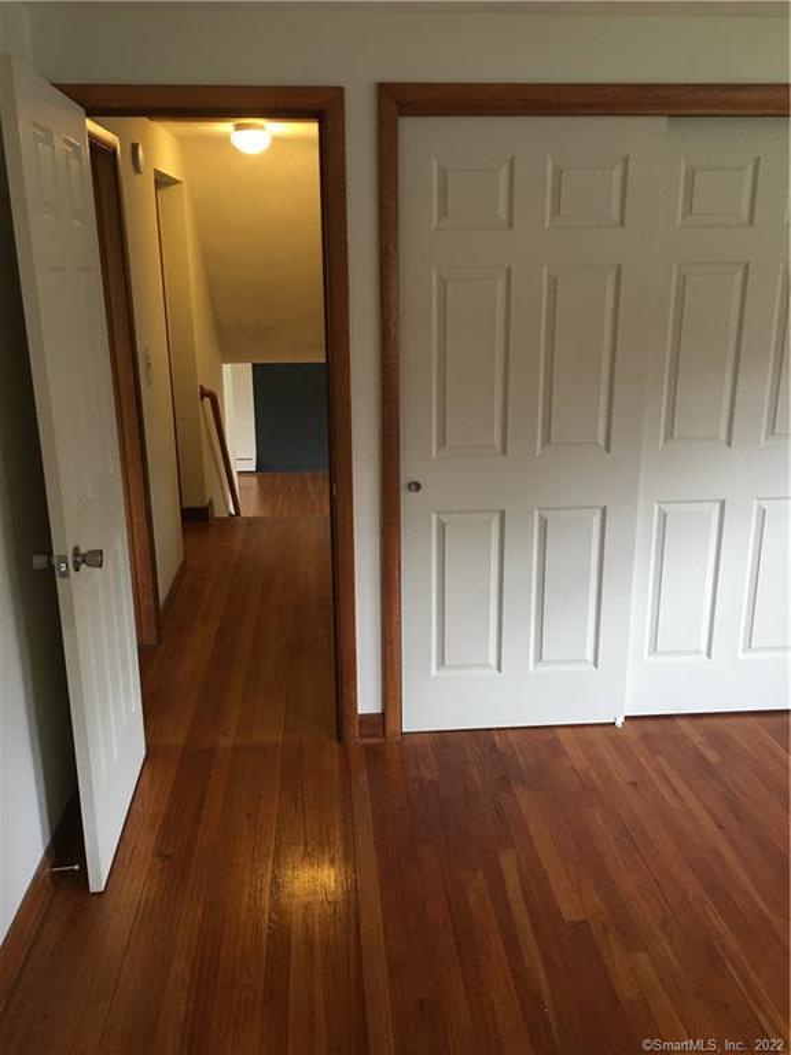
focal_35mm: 29
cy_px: 528
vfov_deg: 61.7
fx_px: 884
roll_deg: +0.3
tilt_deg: -15.0
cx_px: 396
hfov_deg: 48.2
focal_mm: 4.15
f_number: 2.2
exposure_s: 1/15
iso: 40
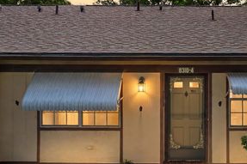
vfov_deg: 22.2
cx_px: 174
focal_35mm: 61
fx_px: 418
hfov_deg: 32.5
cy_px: 89
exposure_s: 1/200
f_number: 8
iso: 320
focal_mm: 35
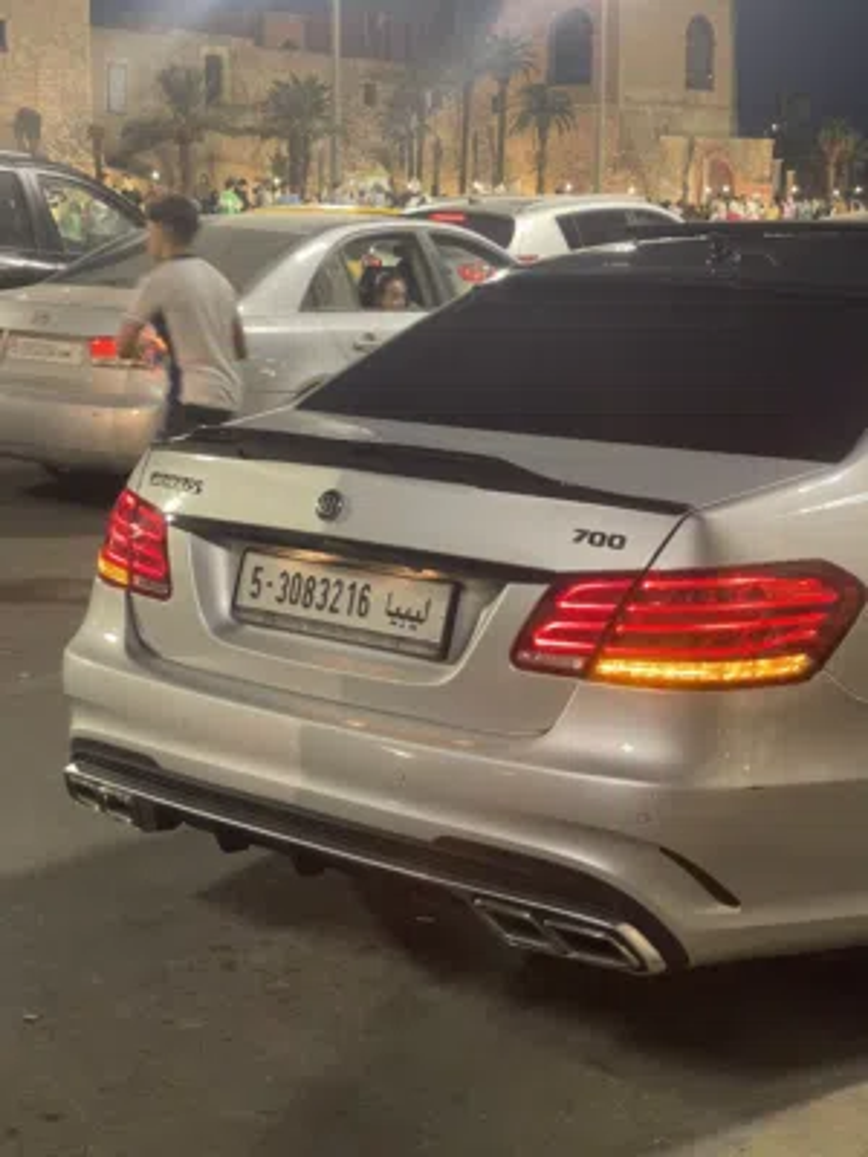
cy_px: 578
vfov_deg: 30.3
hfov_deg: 22.9
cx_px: 434
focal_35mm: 64
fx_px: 2140
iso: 320
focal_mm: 7.5
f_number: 2.2
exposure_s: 1/60
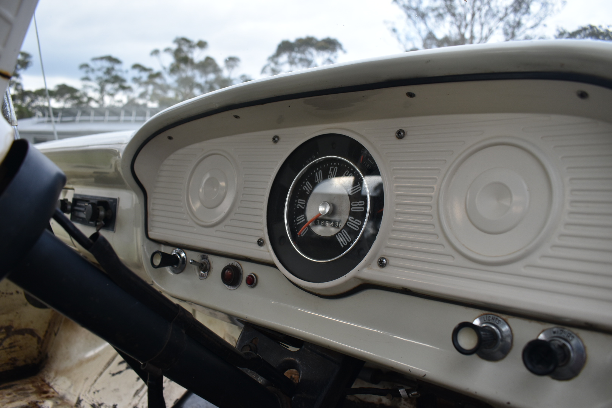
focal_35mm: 27
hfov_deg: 67.4
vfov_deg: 47.9
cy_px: 204
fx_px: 459
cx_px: 306
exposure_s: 1/250
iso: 320
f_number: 5.6
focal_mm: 18
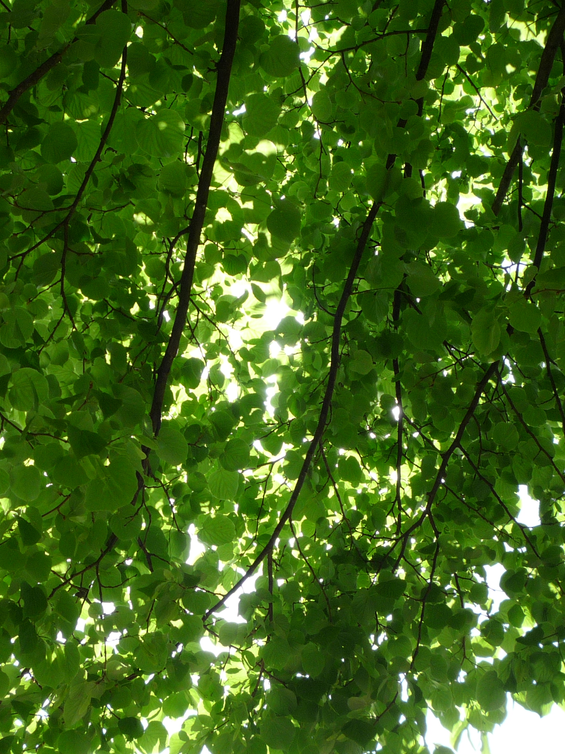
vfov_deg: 39.6
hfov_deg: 30.2
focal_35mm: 48
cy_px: 415
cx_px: 223
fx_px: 1045
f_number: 4
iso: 100
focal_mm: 5.2
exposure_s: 1/250
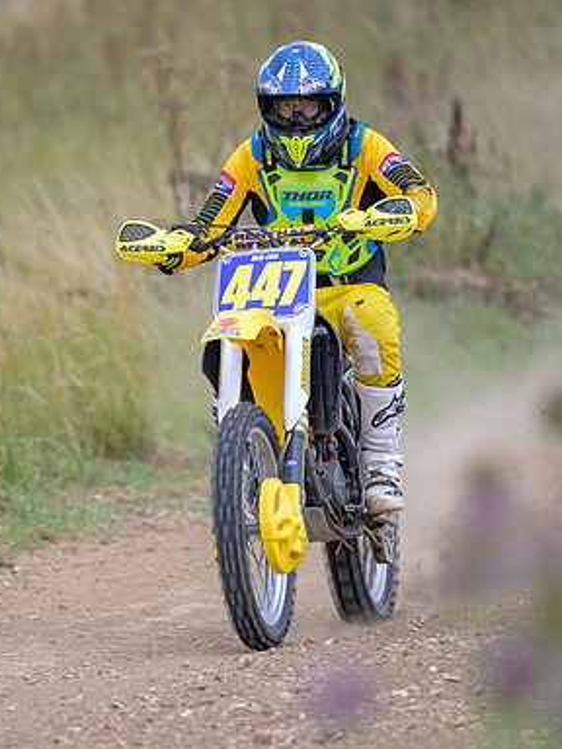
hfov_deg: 3.9
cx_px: 247
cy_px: 402
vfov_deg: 5.3
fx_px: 8161
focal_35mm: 377
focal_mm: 200
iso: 64
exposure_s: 1/400
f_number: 2.8
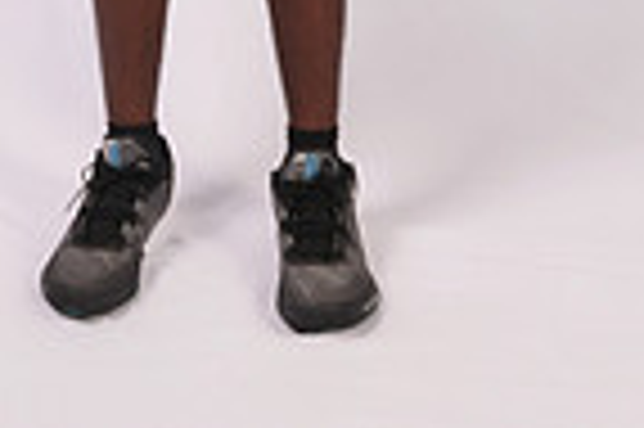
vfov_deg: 10.7
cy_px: -581
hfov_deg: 18.5
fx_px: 1966
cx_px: 203
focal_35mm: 110
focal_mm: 35
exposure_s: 1/125
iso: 160
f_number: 5.6
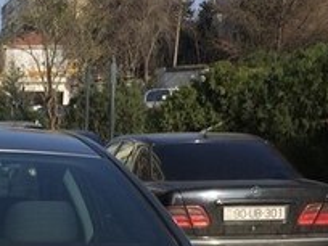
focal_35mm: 94
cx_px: -88
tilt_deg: -16.5
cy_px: 351
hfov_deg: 19.4
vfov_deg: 14.8
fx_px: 891
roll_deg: -0.9
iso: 32
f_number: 2.2
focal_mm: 4.15
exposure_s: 1/2283
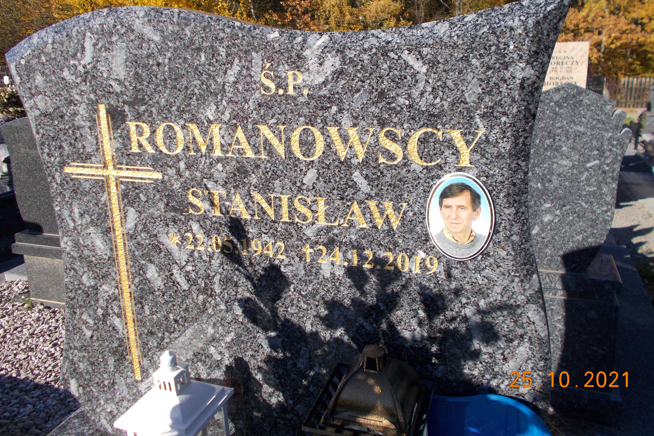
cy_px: 188
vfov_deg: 41.0
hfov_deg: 58.7
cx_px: 330
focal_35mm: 32
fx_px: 581
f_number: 8.6
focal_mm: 5.3
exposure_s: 1/125
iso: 80
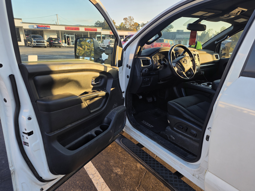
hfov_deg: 73.9
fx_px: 169
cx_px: 128
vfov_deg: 58.9
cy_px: 96
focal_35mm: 23
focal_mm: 6.25
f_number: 1.7
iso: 32
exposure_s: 1/359
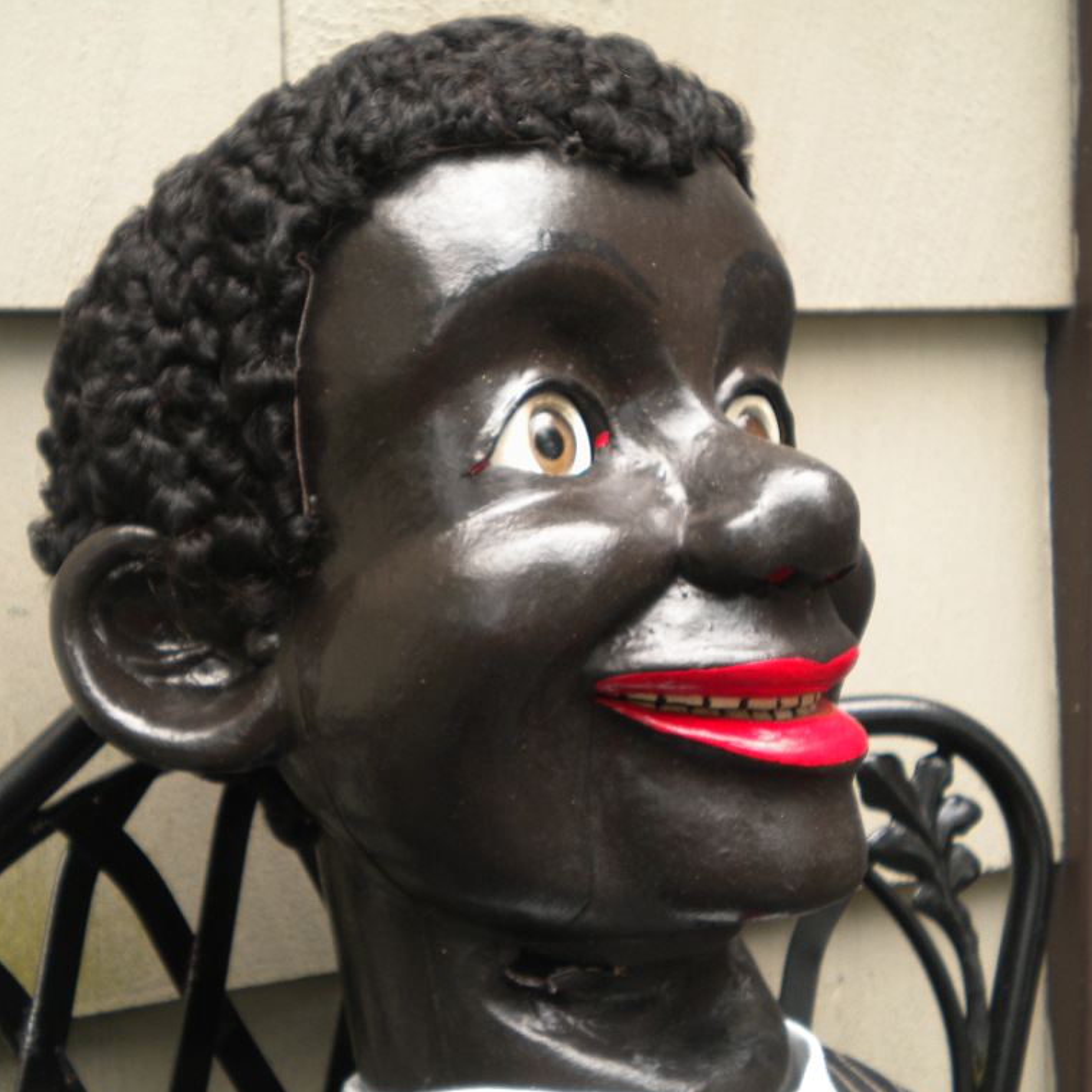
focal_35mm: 62
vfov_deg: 27.7
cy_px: 551
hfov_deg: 27.7
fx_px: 2213
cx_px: 459
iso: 85
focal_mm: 9.3
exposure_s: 1/65.7
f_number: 3.9
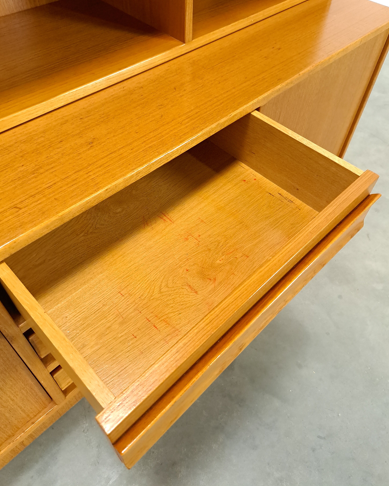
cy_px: 217
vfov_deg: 65.8
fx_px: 374
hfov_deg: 54.9
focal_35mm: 26
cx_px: 199
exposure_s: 1/50
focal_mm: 5.23
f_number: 1.8
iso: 640
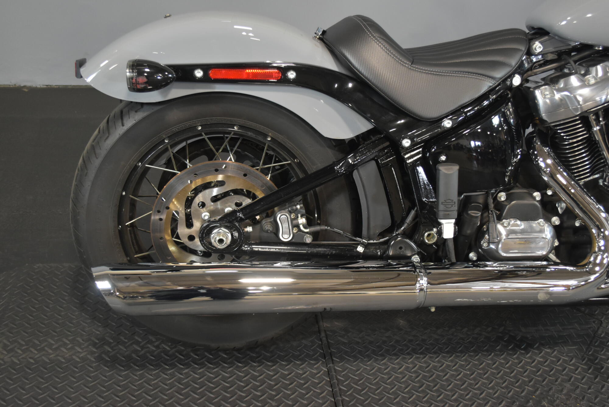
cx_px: 304
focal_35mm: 39
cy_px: 204
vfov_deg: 34.2
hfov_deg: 49.5
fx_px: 660
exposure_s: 1/30
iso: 1400
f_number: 4.2
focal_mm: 26
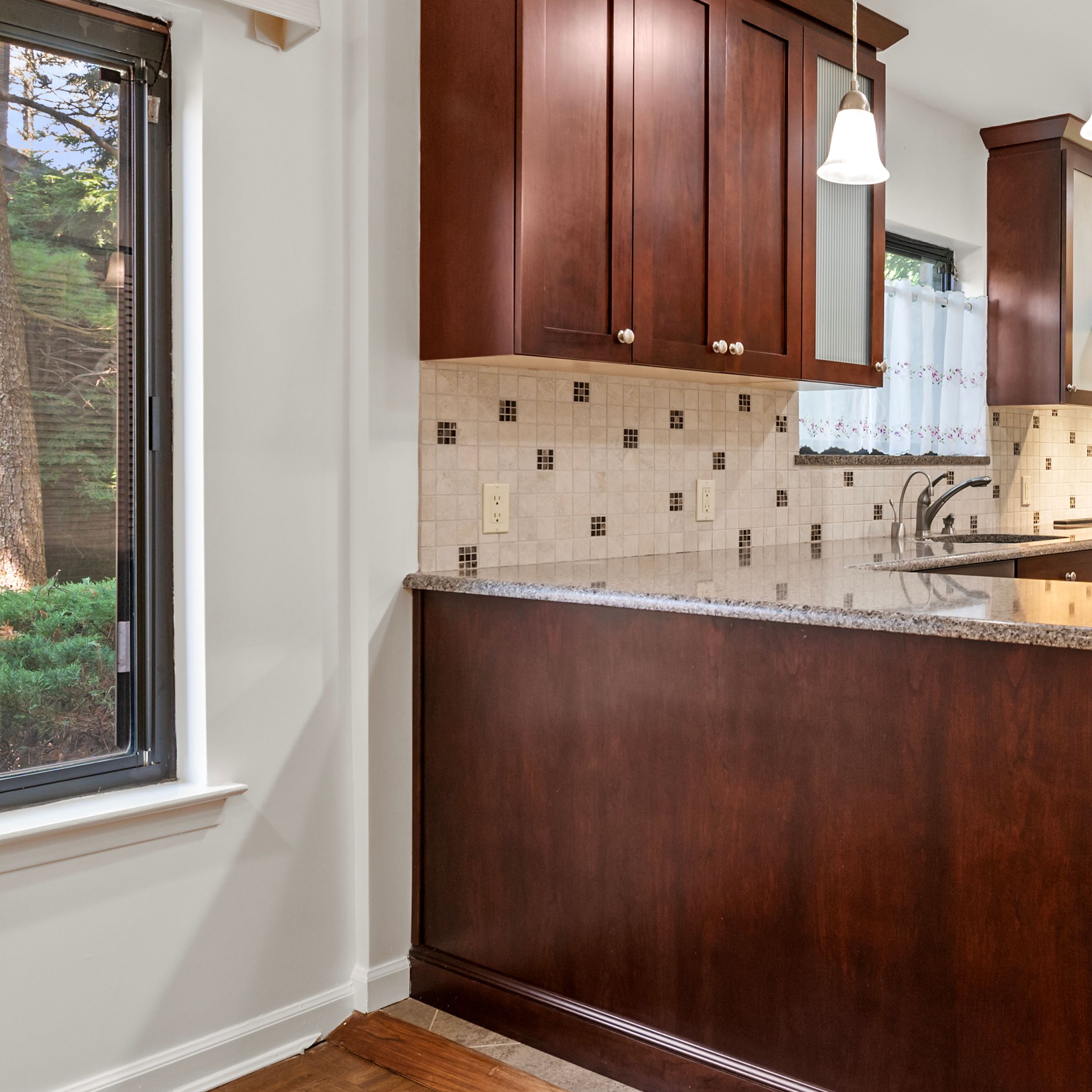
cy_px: 458
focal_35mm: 33
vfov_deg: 49.5
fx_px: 1178
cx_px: 896
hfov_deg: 46.7
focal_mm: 15
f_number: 8
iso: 500
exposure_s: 1/6
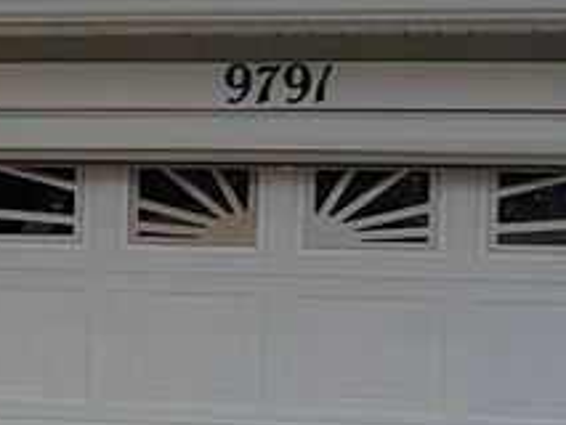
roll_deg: -2.2
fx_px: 3190
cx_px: -808
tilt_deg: +0.8
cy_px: 292
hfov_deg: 9.1
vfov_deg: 7.6
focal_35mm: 195
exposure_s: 1/1992
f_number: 1.6
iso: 50
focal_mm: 5.1
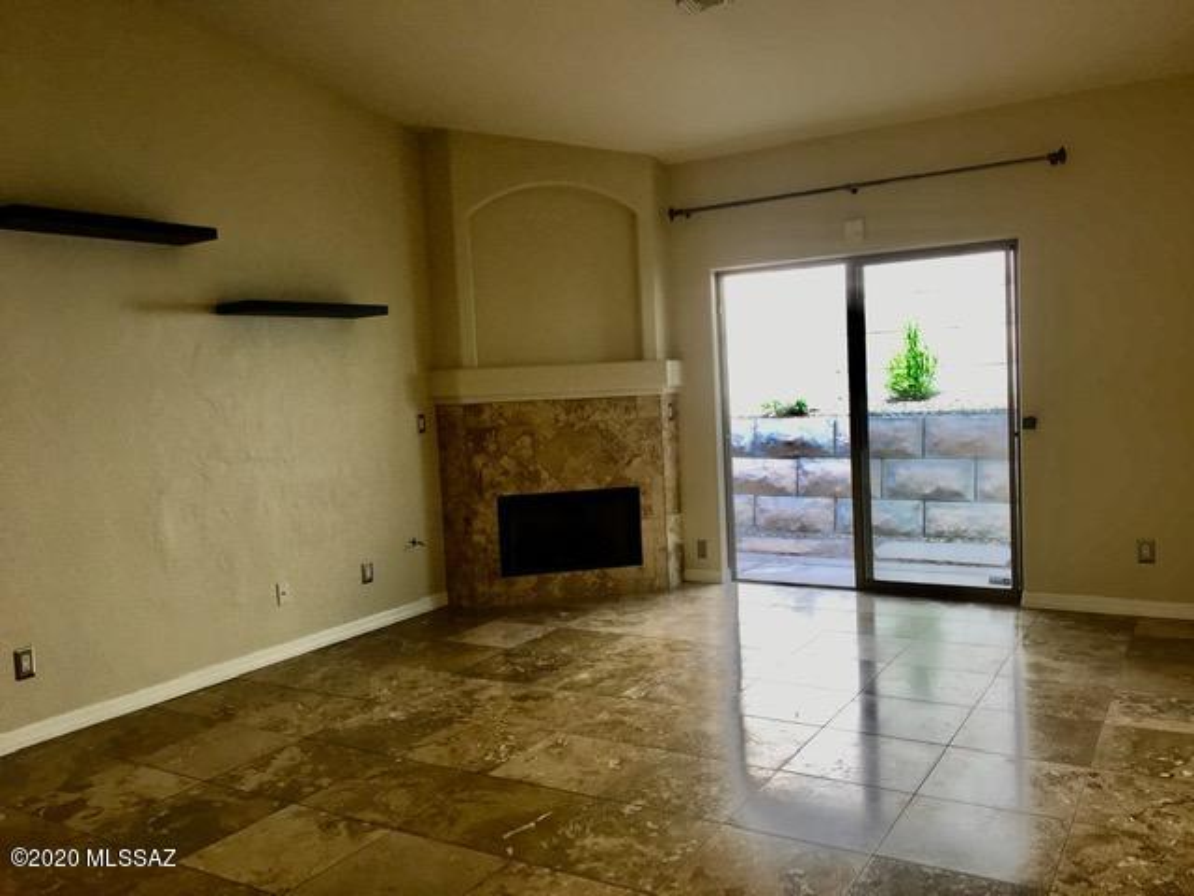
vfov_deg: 48.2
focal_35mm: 29
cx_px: 597
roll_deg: +3.0
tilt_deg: -4.6
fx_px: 1000
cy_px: 448
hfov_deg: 61.7
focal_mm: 4.15
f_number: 2.2
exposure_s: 1/120
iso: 40
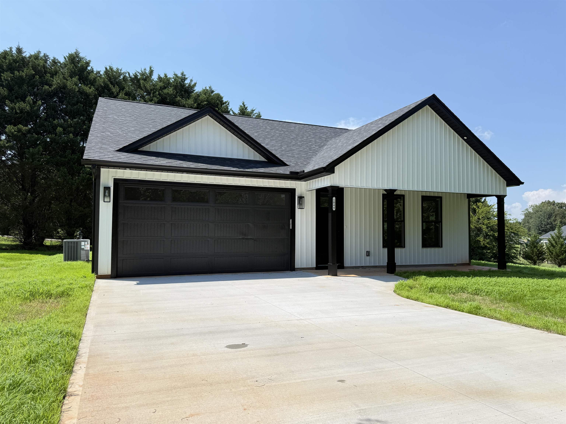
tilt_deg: +2.9
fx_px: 392
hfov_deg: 71.6
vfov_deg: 56.8
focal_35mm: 24
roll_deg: -0.3
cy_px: 212
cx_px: 283
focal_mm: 6.76
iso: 80
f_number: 1.78
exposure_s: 1/3279
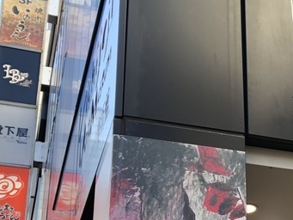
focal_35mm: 84
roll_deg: +5.4
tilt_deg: +23.6
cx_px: 347
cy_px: 207
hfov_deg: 21.7
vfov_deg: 17.3
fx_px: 711
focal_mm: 4
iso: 40
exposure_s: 1/120
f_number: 1.8
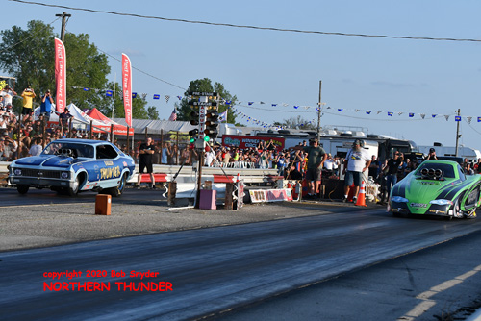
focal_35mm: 105
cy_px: 160
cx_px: 240
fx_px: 1404
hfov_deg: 19.4
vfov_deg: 13.1
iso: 160
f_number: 5.6
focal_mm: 70
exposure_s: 1/1000
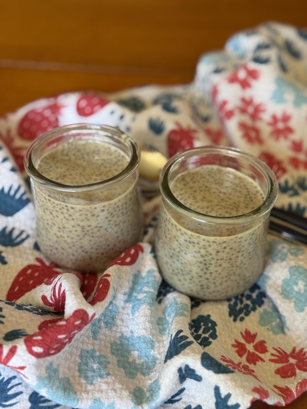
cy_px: 204
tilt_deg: -44.9
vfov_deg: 39.7
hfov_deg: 30.3
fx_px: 568
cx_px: 154
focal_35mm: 48
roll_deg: -4.6
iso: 100
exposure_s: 1/92
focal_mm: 6.76
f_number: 1.78
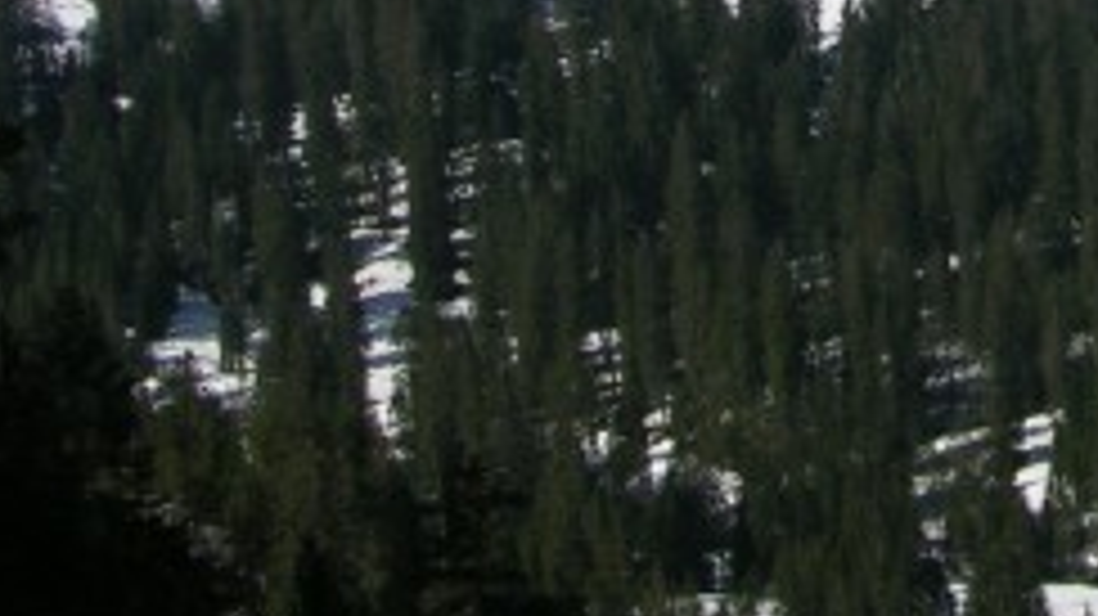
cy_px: -580
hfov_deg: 13.1
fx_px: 4656
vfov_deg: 7.3
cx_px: 1274
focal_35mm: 160
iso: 50
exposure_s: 1/237
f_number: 8
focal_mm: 8.9
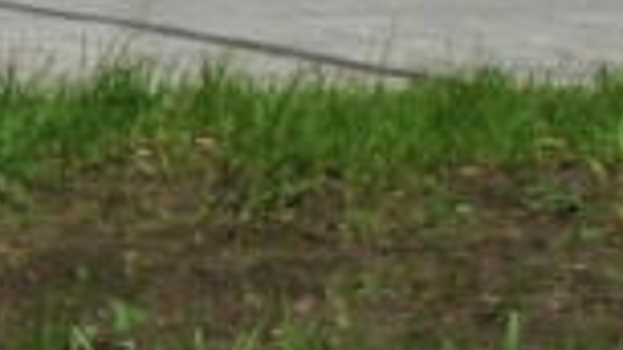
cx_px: -1498
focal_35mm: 307
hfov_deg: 6.2
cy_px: -37
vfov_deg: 3.9
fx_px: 5072
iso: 400
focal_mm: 25
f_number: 25
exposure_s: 1/200
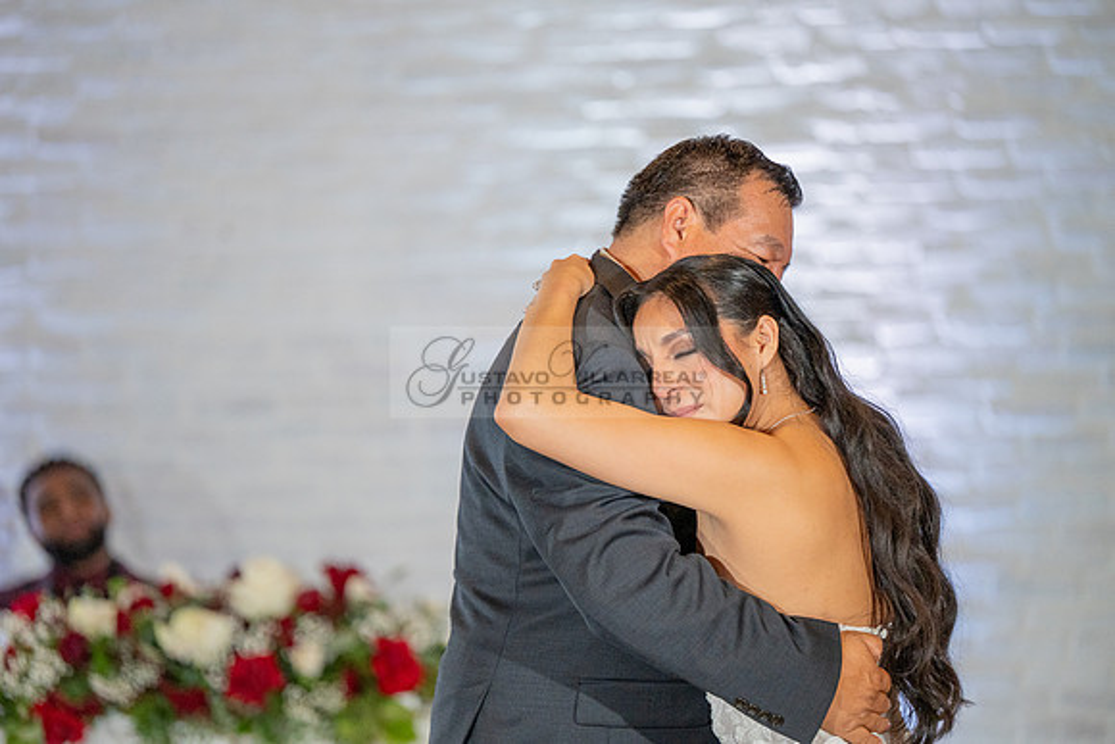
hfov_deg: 12.4
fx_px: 5111
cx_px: 558
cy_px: 372
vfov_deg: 8.3
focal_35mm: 165
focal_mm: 165
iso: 1600
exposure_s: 1/320
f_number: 2.8
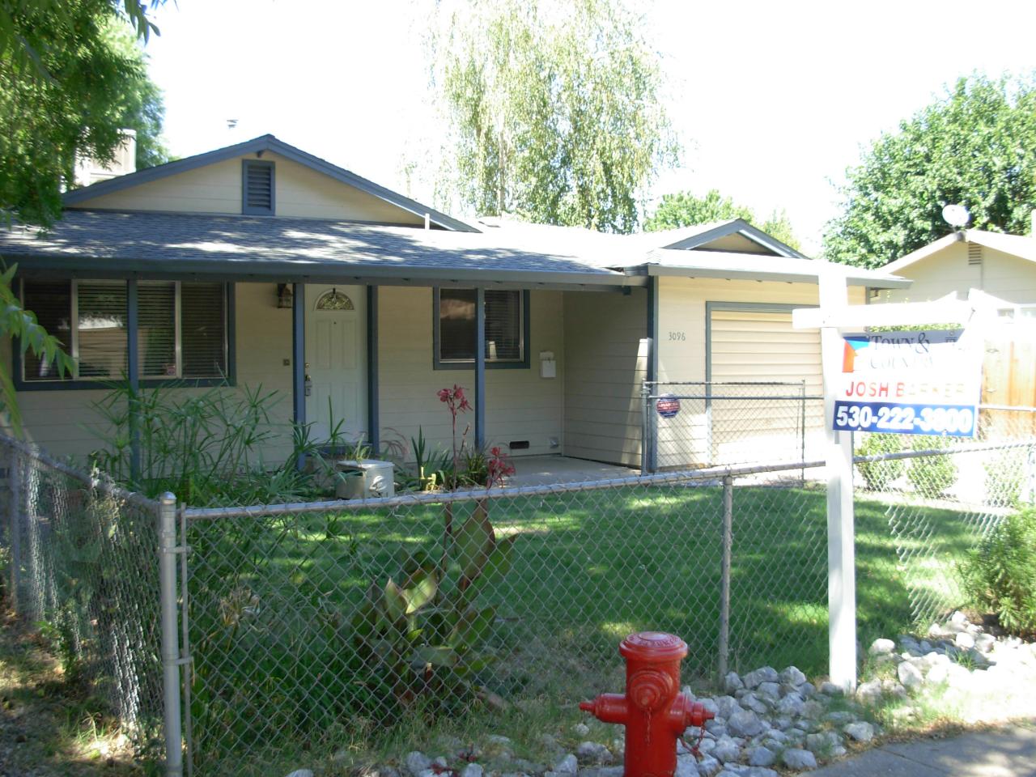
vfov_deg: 37.7
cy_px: 388
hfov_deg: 49.0
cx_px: 518
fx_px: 1137
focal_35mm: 38
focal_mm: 6.3
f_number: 2.9
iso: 79
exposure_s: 1/117
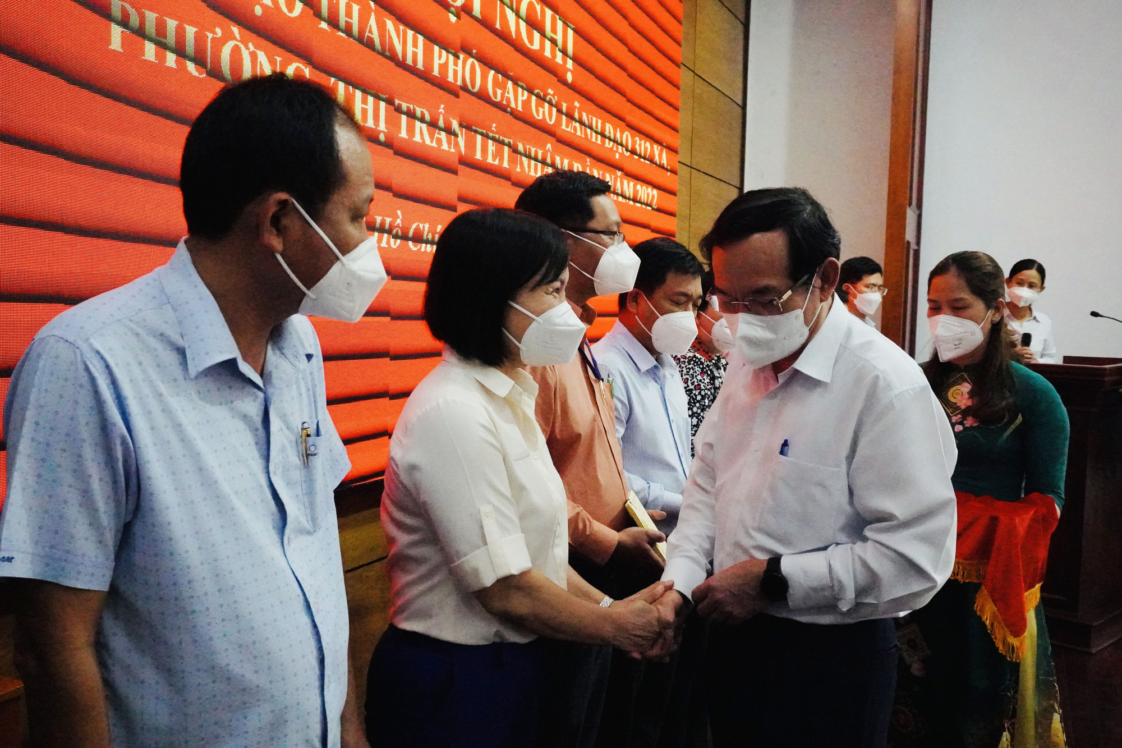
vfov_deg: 40.0
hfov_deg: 57.2
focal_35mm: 33
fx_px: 1028
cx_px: 561
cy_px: 374
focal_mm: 22
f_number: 5.6
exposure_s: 1/2500
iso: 16000
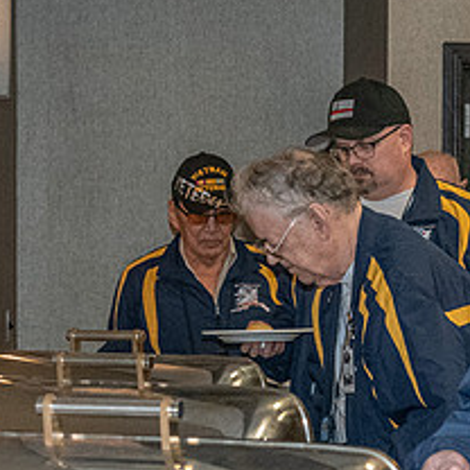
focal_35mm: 132
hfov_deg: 13.2
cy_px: 298
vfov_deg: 13.2
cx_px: 382
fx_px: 2028
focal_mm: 40
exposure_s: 1/125
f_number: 6.3
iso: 6400
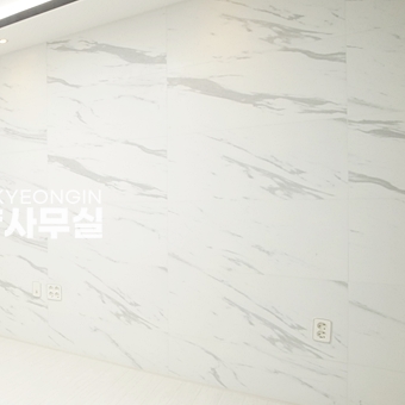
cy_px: 205
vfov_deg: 54.0
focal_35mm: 30
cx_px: -45
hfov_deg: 42.1
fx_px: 397
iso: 800
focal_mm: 10
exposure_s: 1/30
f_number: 9
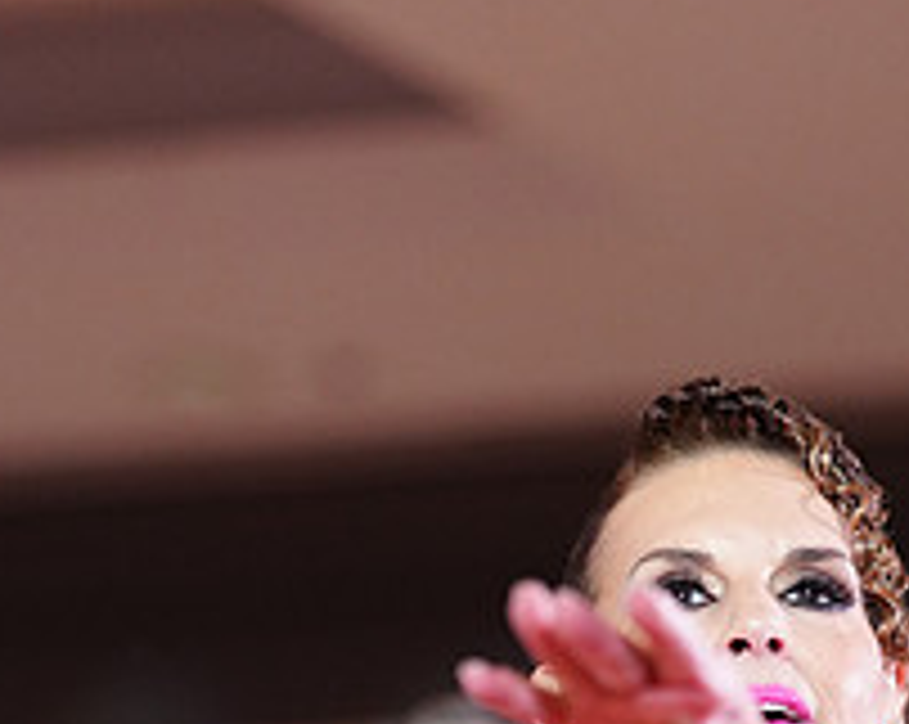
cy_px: 1052
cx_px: 515
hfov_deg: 5.4
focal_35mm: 359
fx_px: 9644
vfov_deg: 4.3
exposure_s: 1/400
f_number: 2.8
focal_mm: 133
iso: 2500
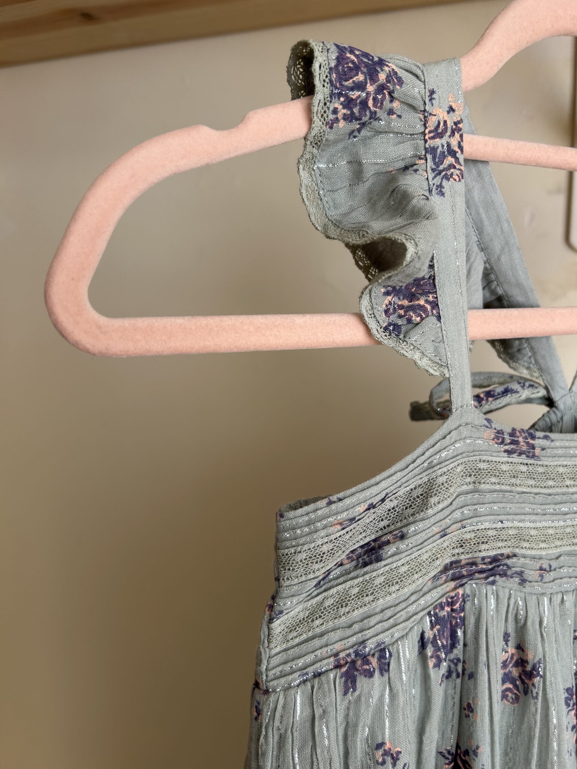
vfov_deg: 67.3
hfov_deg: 53.1
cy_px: 384
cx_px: 288
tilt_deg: -6.9
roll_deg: -0.1
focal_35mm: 26
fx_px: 578
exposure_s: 1/135
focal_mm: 5.7
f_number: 1.5
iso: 32
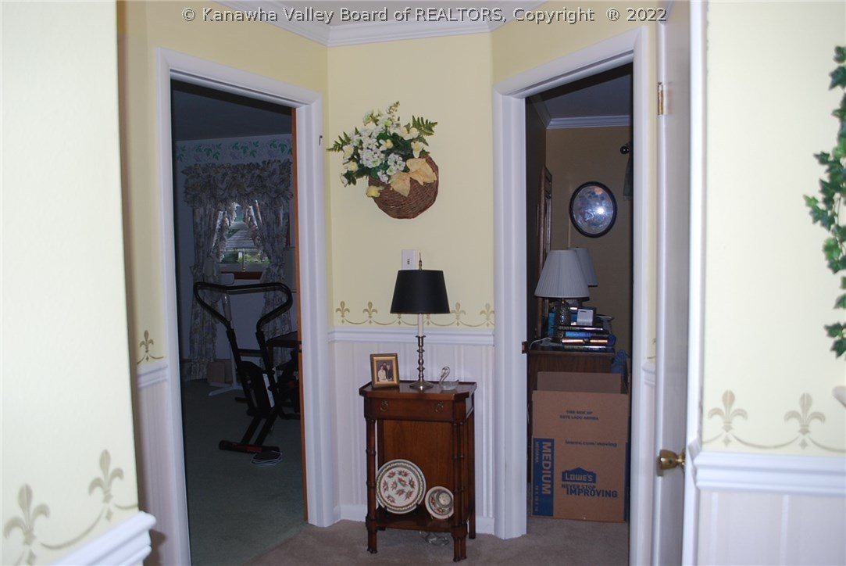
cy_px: 283
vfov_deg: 48.0
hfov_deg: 67.3
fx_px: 635
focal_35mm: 27
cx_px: 423
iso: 200
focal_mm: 18
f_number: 3.5
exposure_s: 1/60
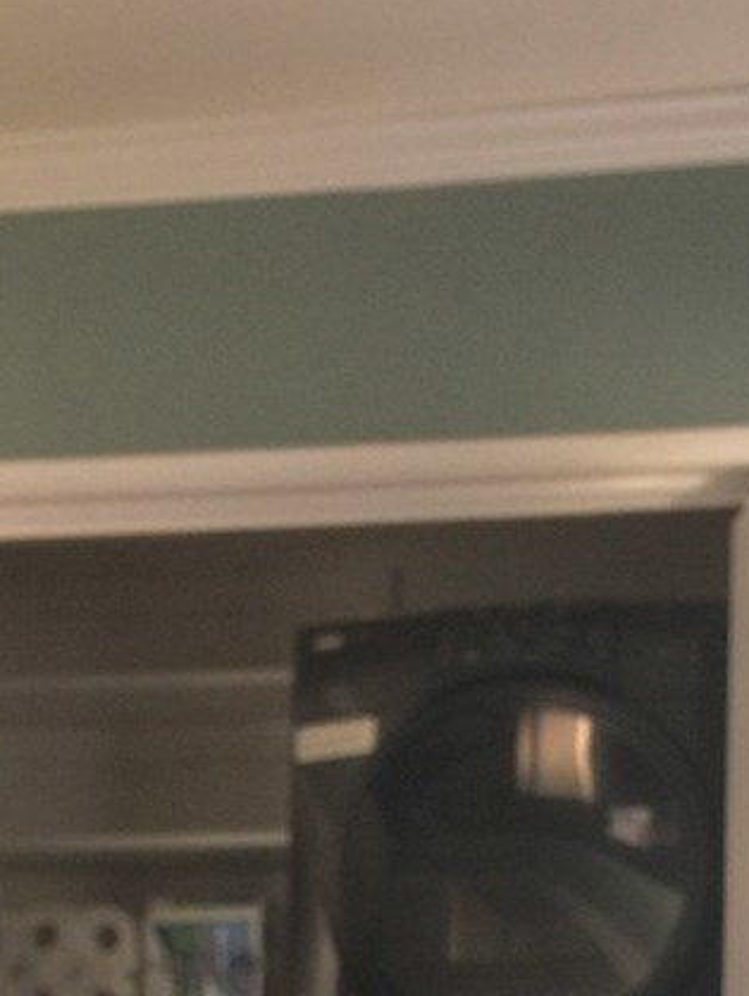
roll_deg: -0.7
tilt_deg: +3.4
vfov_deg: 25.2
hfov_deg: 20.7
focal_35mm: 71
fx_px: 2046
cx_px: 477
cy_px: 1129
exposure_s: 1/15
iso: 40
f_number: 2.2
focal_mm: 4.15
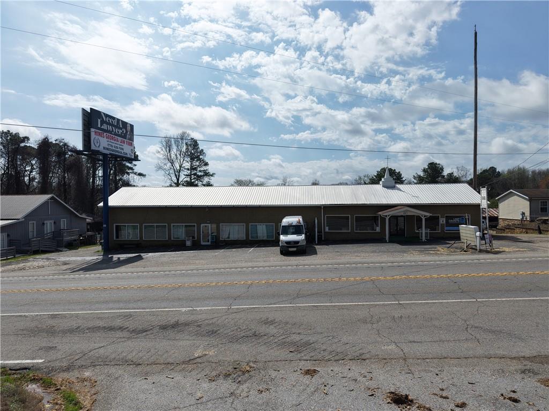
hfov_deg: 71.6
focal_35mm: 24
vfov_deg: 56.8
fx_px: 381
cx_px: 274
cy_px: 206
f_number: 1.8
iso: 170
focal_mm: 8.67
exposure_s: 1/8000
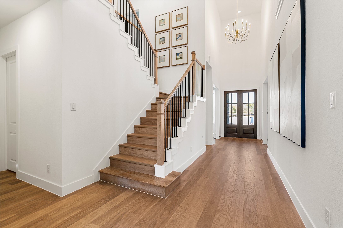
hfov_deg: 96.7
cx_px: 172
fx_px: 152
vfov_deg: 73.7
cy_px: 114
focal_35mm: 16
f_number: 5
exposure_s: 1/10
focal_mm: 16
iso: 100
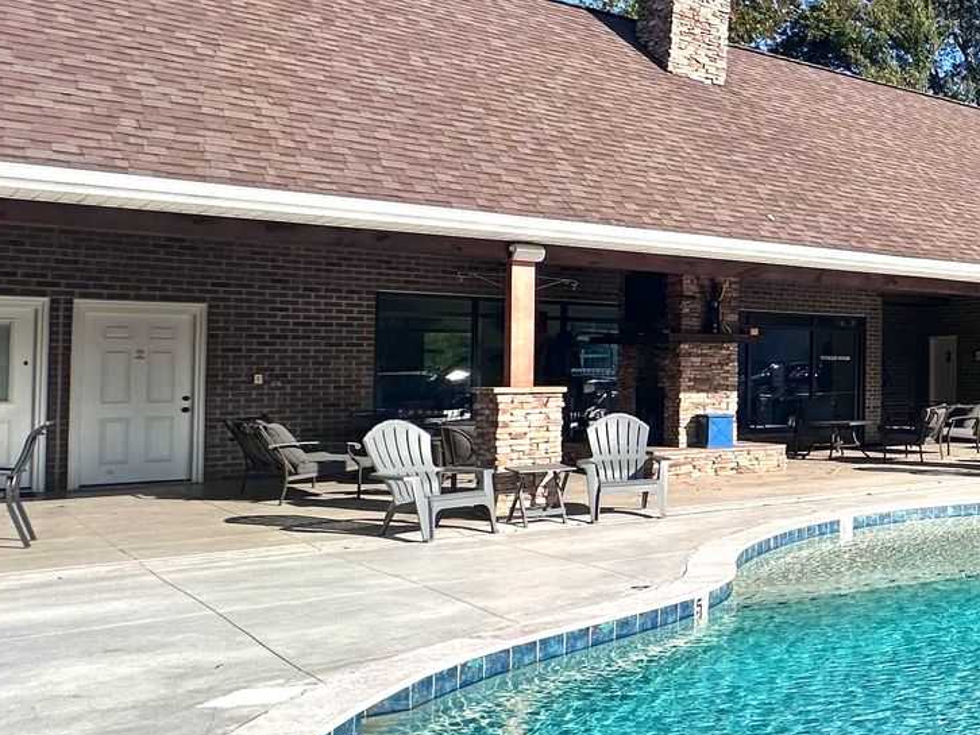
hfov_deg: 34.6
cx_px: 1284
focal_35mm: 37
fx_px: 1048
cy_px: 344
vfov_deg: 38.7
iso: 40
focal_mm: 2.22
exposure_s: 1/1350
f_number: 2.2
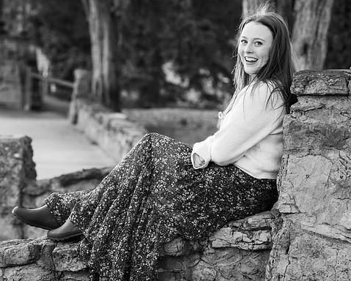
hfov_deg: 14.4
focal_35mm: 134
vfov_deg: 11.5
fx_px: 1393
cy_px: 140
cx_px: 149
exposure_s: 1/500
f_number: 5
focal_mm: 118
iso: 1600
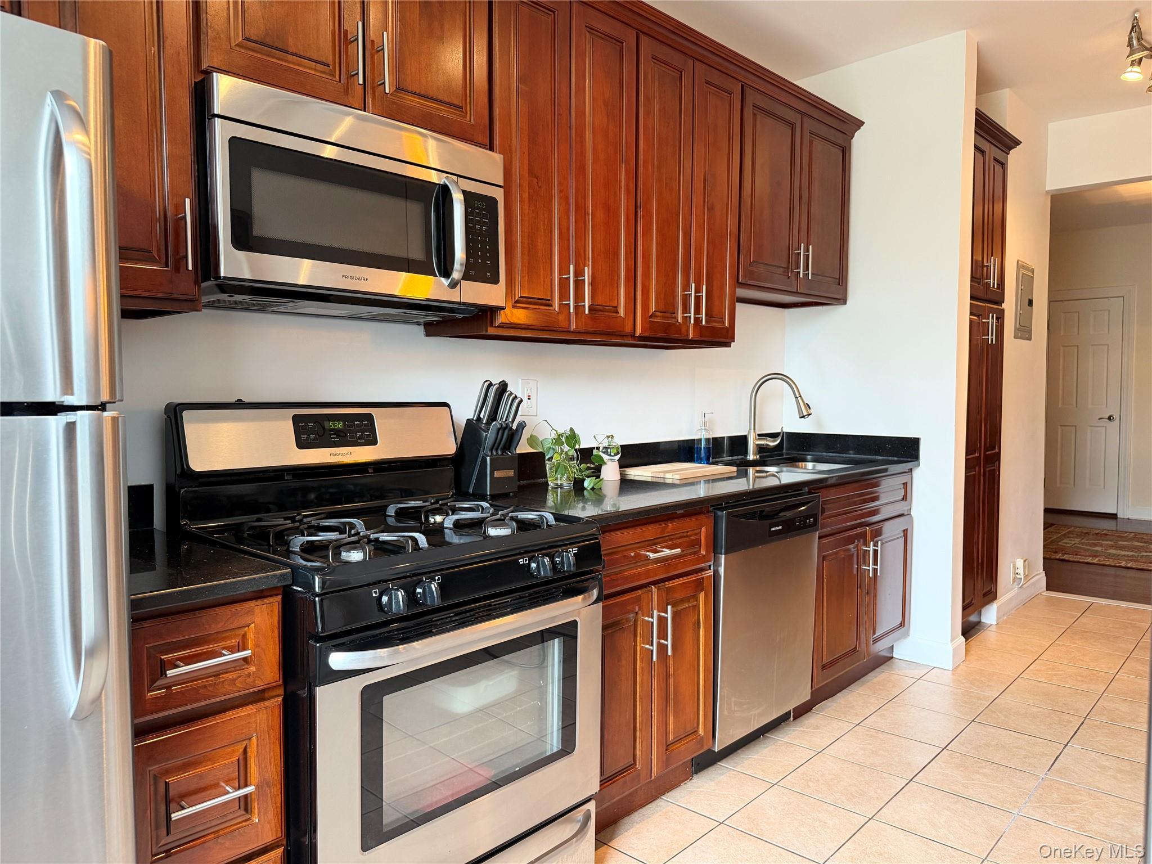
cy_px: 432
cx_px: 576
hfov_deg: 71.6
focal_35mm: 24
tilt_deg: -3.3
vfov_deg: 56.8
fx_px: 799
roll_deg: +0.8
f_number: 1.78
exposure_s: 1/60
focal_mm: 6.76
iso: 250
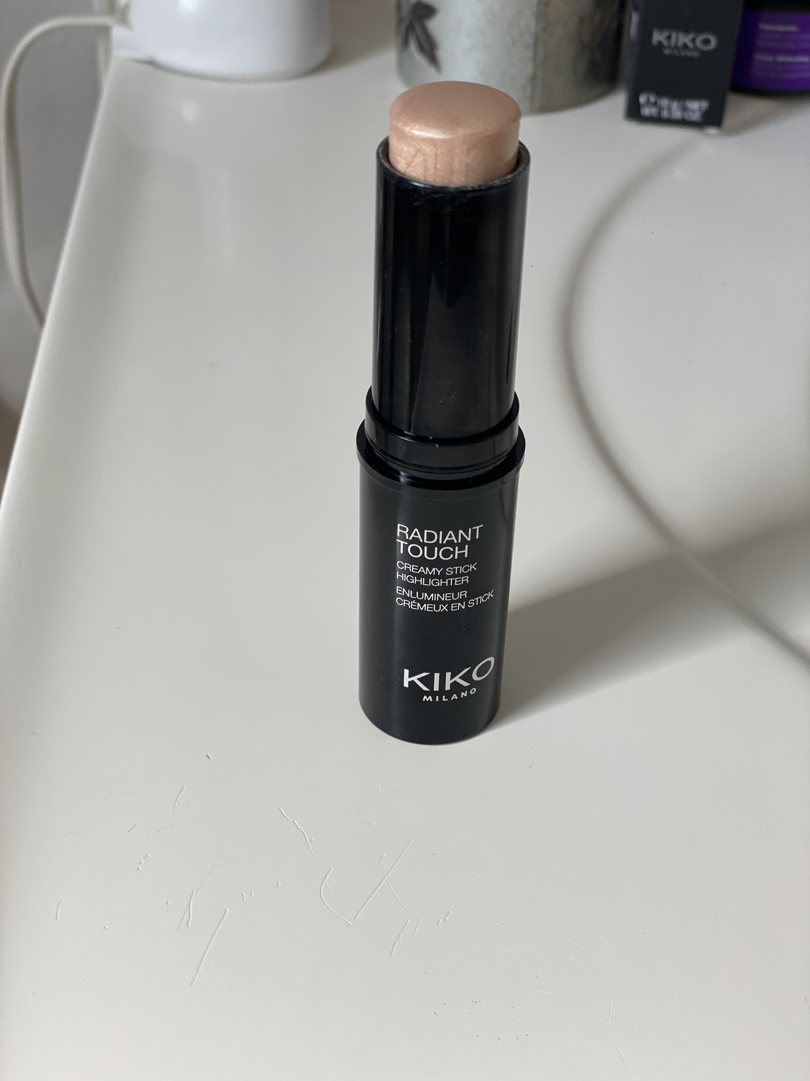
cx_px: 405
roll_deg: -1.8
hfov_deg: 28.0
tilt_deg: -38.0
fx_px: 1622
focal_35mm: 52
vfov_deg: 36.8
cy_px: 540
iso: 40
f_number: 2
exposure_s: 1/122
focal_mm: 6
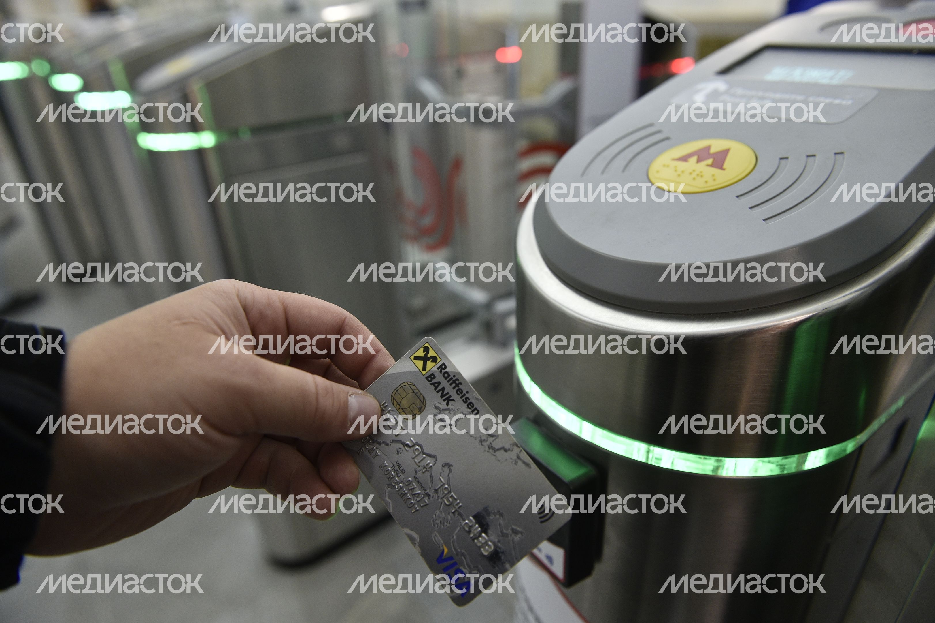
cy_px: 312
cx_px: 468
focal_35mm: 24
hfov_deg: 73.8
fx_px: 623
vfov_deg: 53.1
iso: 2000
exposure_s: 1/160
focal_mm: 24
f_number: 4
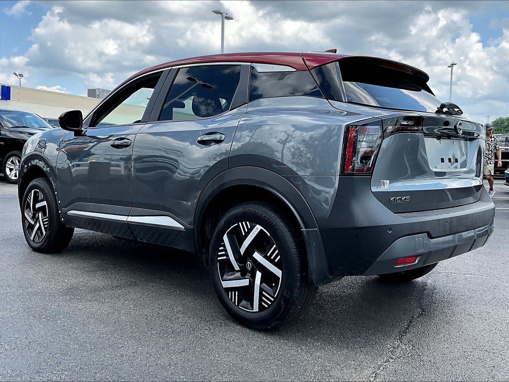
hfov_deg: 61.7
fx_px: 426
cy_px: 191
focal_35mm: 29
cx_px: 254
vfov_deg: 48.2
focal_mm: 3
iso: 25
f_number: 1.8
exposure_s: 1/1221
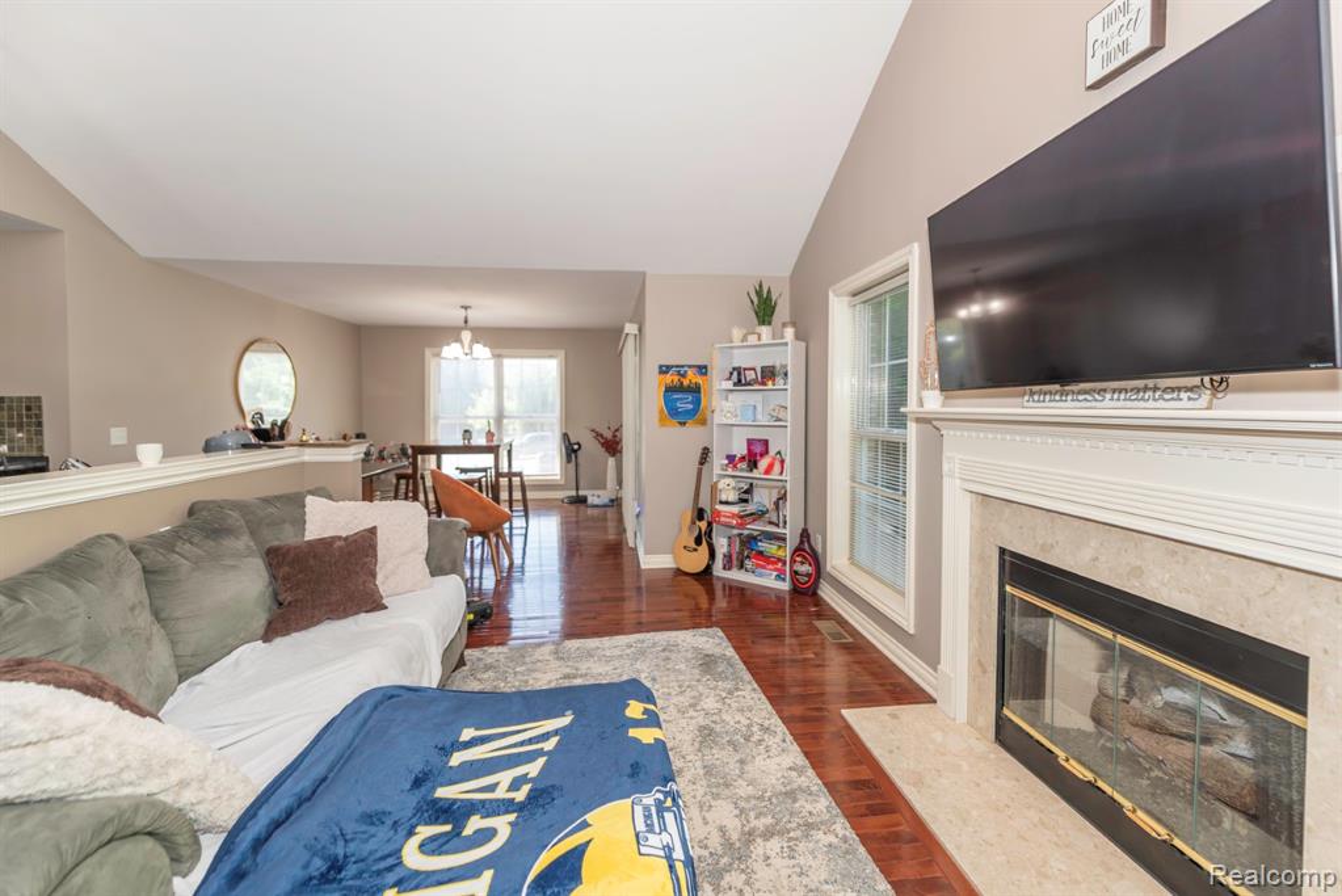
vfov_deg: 81.3
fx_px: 522
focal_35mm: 14
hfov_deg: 104.2
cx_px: 671
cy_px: 448
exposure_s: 1/60
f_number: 3.2
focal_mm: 14
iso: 100
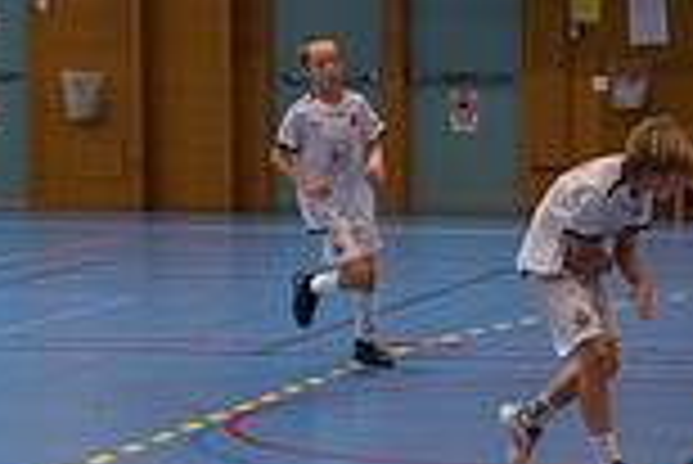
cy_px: 252
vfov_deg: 9.0
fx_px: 2948
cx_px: 774
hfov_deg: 13.1
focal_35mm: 153
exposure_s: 1/400
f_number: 3.5
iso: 2500
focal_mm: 40
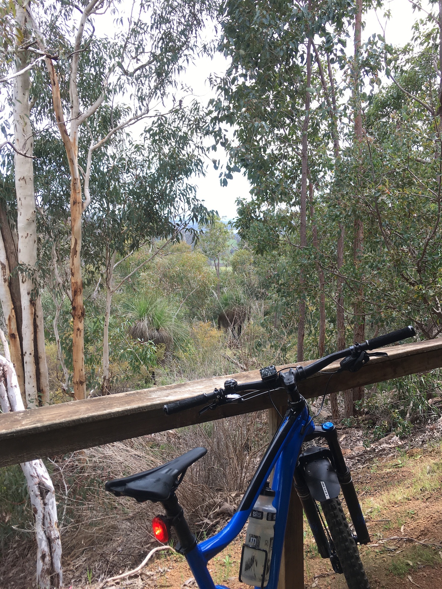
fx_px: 494
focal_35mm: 29
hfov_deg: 48.2
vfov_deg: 61.7
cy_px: 294
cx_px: 221
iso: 25
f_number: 2.2
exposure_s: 1/283
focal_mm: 4.15
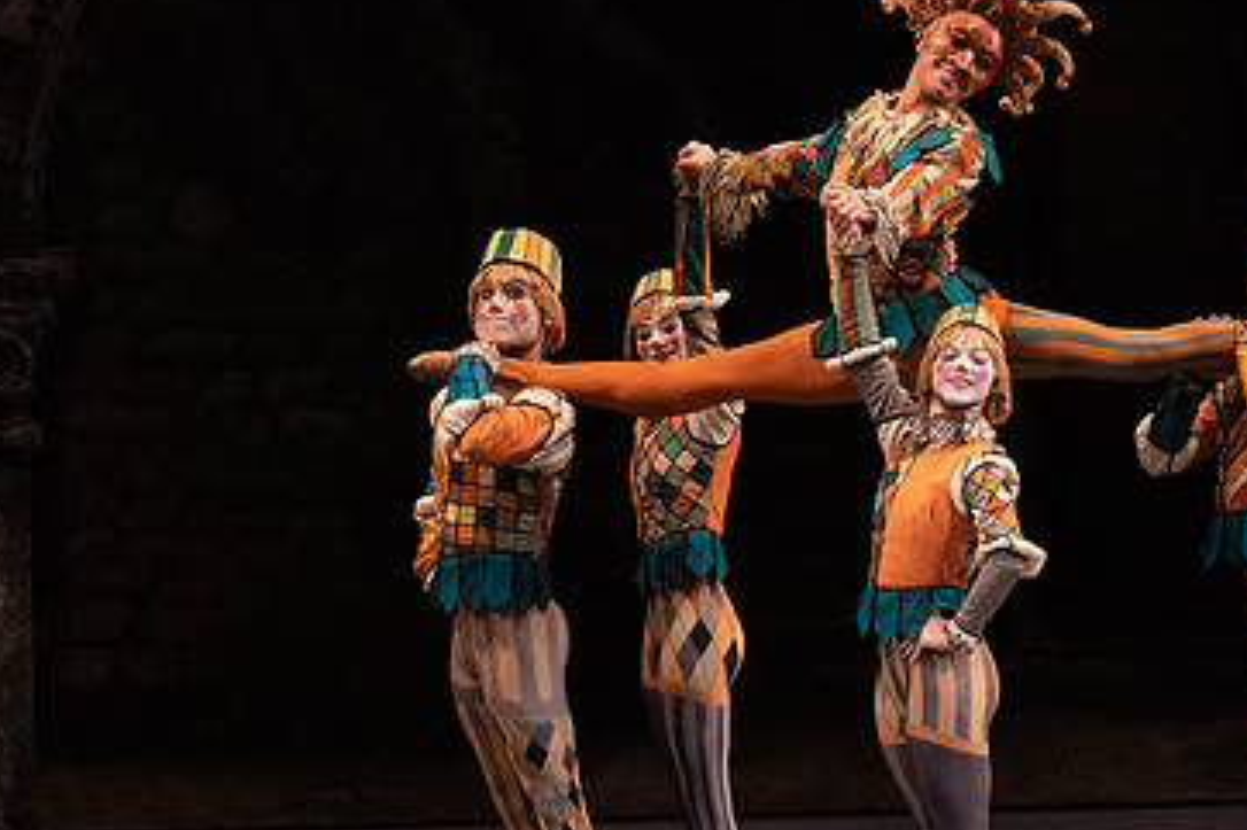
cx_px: 756
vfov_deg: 2.6
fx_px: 18349
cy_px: 344
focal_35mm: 530
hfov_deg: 3.9
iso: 6400
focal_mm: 274
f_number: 9
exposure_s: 1/400
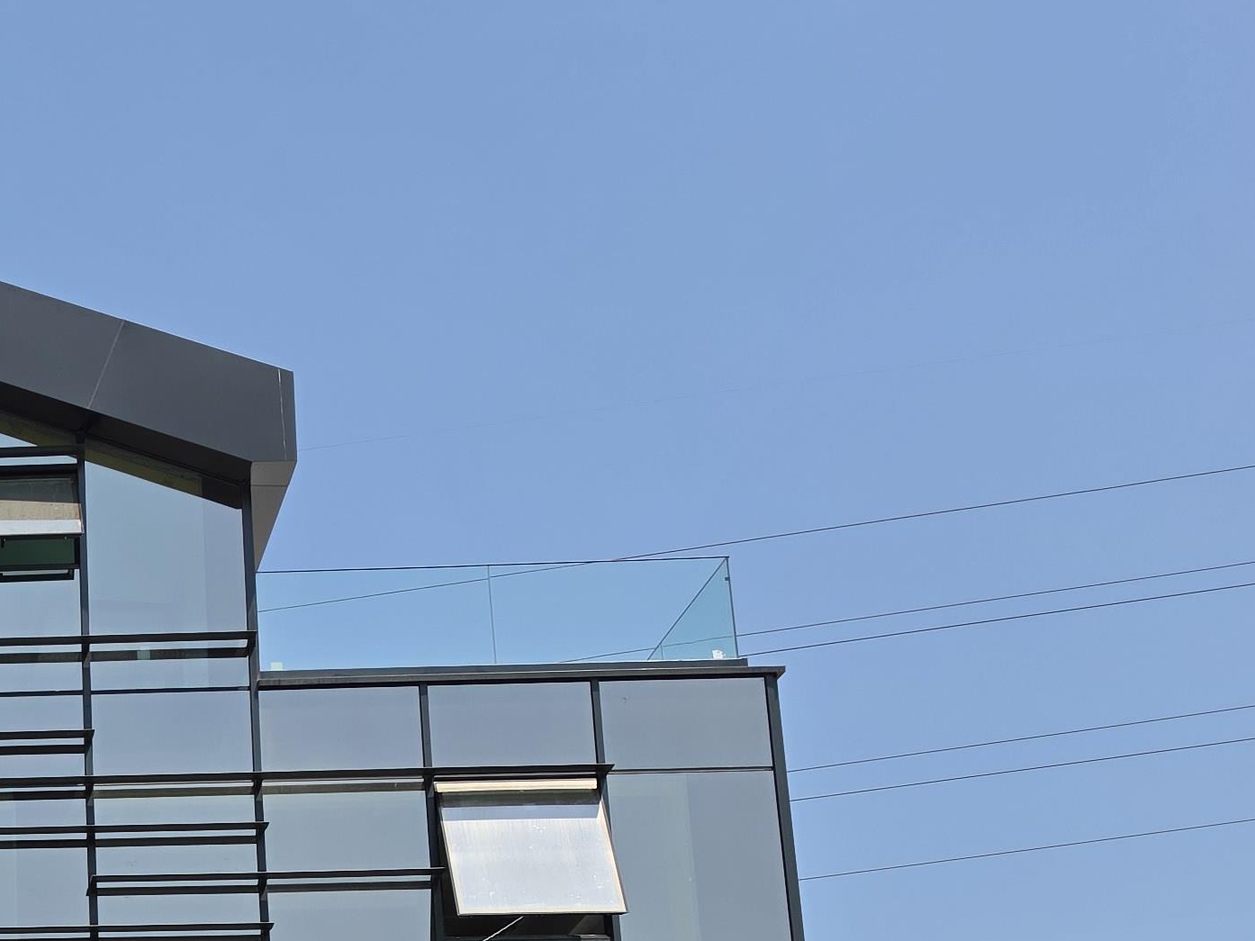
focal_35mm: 66
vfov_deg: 21.1
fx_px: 2392
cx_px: -339
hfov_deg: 25.6
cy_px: 1052
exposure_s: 1/7622
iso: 64
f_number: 1.4
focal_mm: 6.5
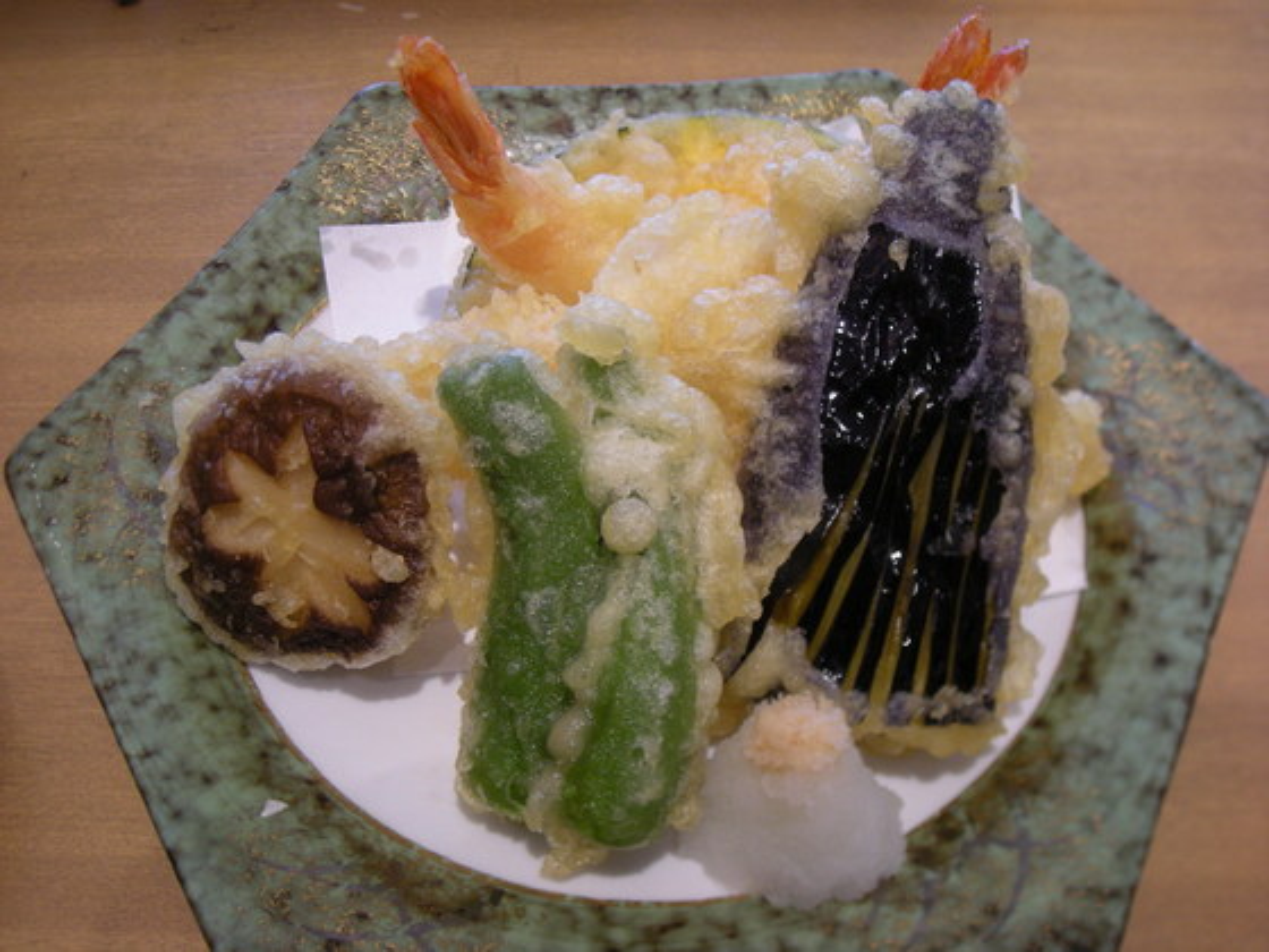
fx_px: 1283
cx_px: 634
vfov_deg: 40.7
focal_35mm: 35
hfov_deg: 52.6
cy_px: 476
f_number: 2.8
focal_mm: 5.7
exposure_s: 1/51.7
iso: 118
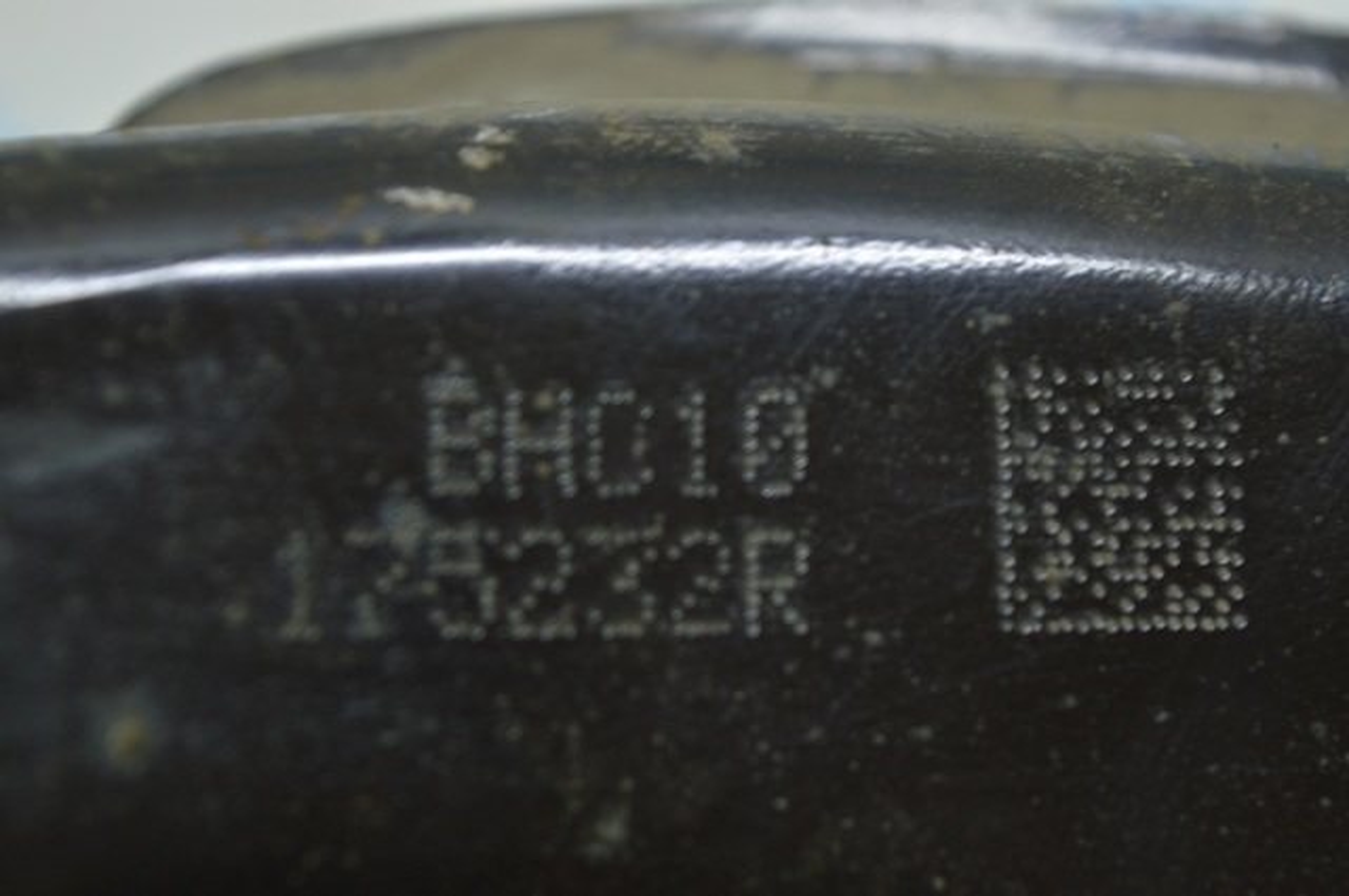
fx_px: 3088
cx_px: 674
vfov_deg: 16.5
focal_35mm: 82
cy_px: 448
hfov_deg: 24.6
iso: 400
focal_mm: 55
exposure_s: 1/40
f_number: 5.6
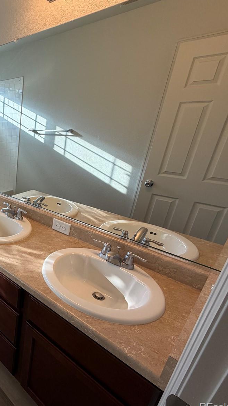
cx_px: -23
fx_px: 226
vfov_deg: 83.8
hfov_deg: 42.2
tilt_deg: -21.3
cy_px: 204
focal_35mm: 21
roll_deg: +0.1
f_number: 2.2
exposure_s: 1/120
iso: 100
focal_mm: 2.22
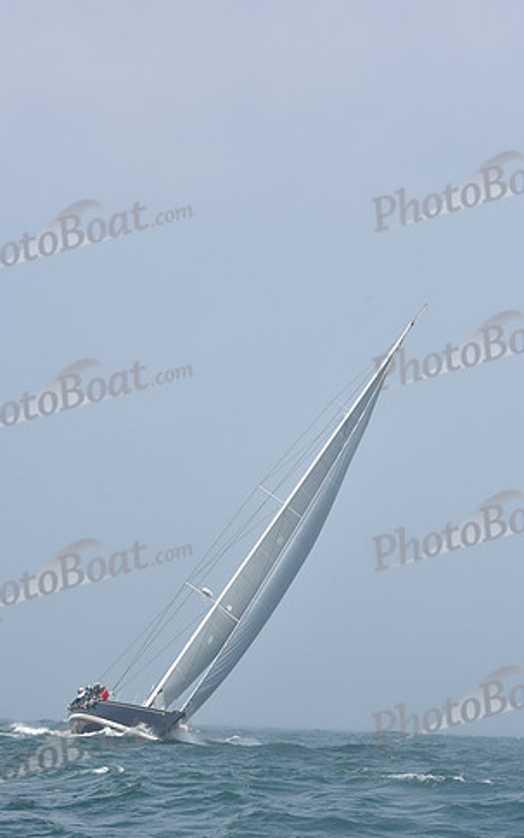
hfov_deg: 10.7
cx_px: 283
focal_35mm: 122
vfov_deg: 17.1
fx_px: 2788
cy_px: 461
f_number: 11
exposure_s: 1/800
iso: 320
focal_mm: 100
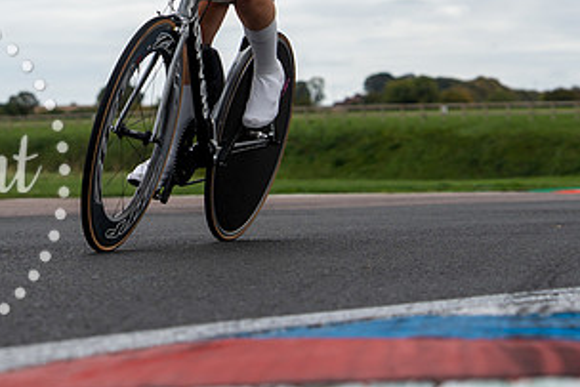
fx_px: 2708
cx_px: 174
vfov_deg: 8.1
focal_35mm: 168
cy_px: 18
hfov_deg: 12.2
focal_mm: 62
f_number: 3.5
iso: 100
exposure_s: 1/1000
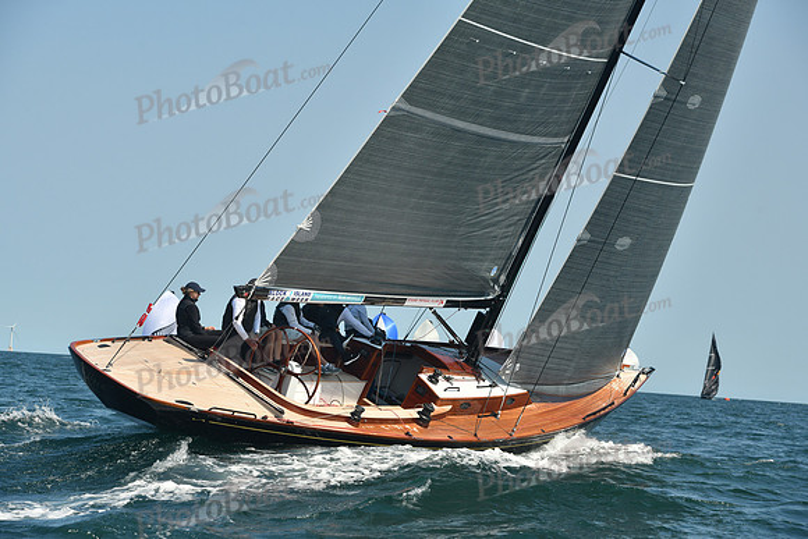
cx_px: 404
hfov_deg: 18.3
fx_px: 2514
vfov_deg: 12.2
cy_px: 270
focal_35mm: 112
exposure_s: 1/640
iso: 320
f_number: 7.1
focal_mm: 112
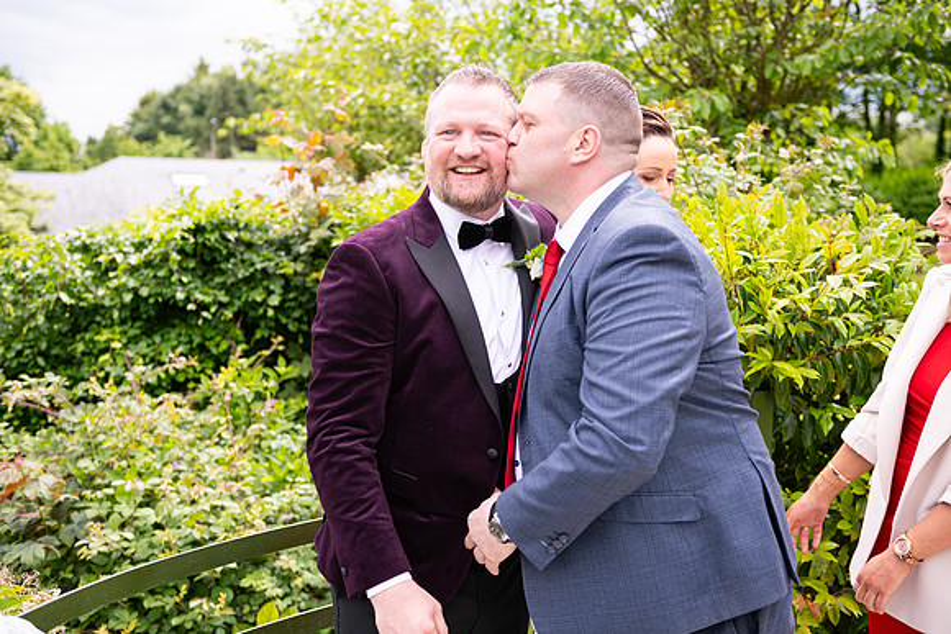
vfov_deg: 29.9
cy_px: 317
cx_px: 476
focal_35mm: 45
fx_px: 1189
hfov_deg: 43.6
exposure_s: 1/1250
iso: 250
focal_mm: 45
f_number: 3.5
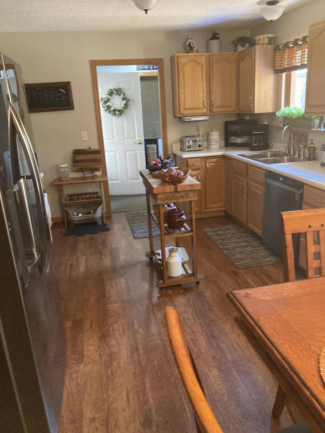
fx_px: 351
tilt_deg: -15.7
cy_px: 216
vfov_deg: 63.4
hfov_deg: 49.7
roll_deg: +2.1
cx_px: 162
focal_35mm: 28
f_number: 1.8
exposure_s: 1/30
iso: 400
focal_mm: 3.99
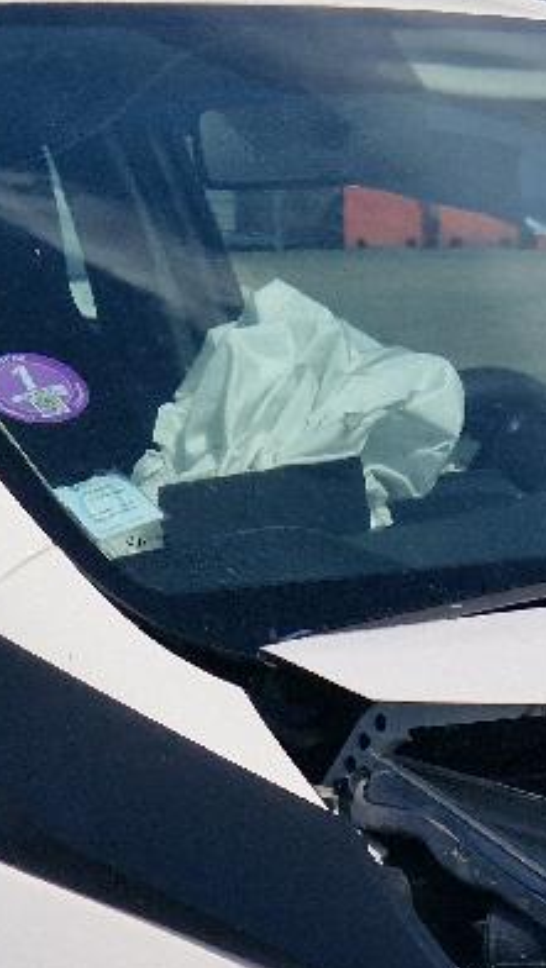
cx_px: 334
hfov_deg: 10.6
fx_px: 2955
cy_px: 1227
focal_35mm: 115
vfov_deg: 17.5
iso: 50
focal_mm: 5.4
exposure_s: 1/5000
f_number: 1.8
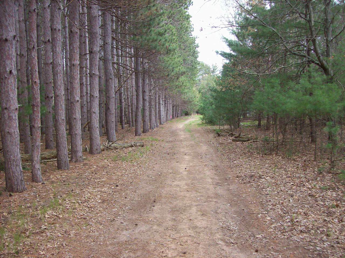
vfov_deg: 39.6
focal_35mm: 36
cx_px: 172
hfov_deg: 51.4
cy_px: 129
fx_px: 359
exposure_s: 1/211
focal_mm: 6
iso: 80
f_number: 2.7
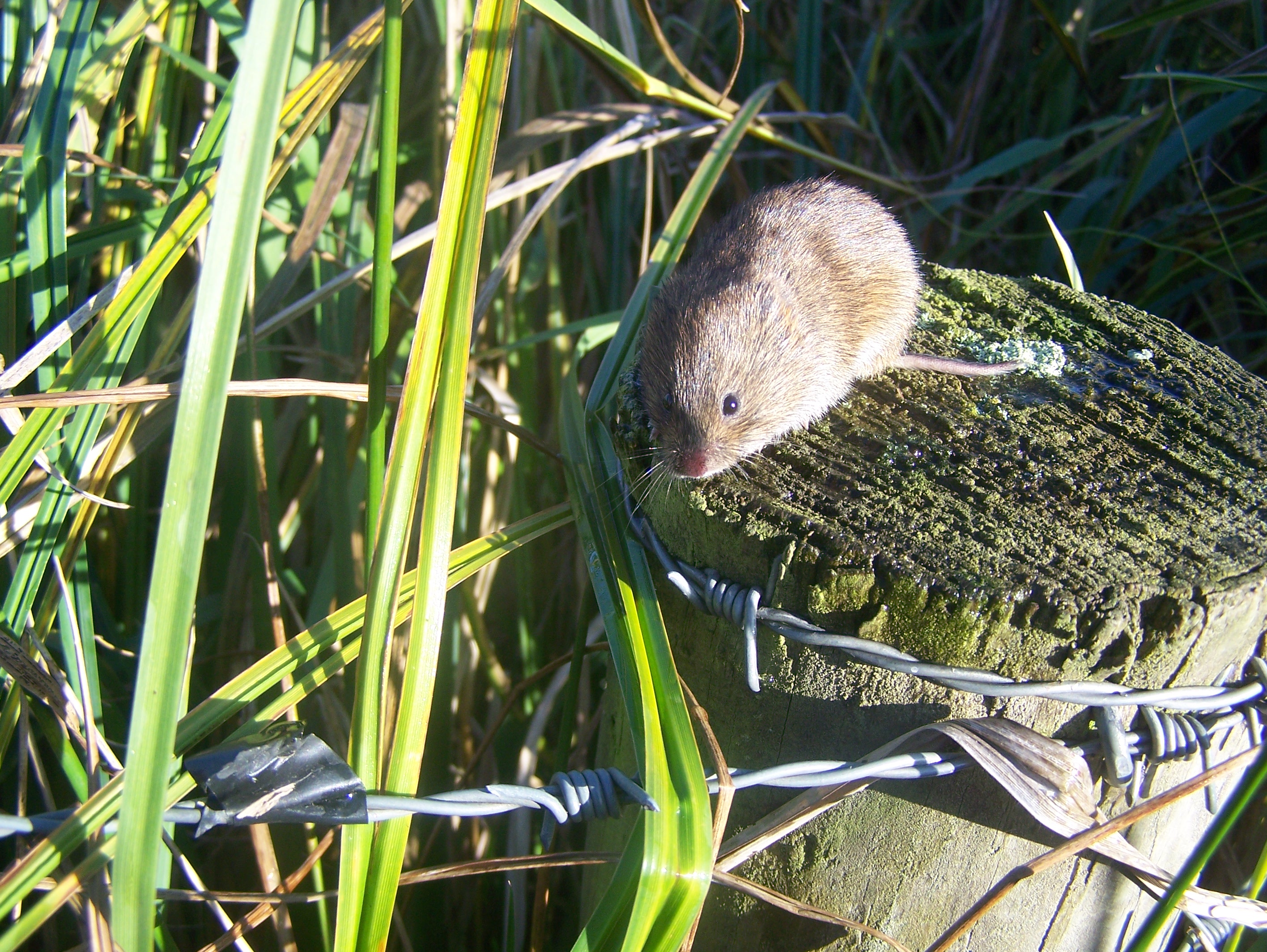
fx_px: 1392
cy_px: 476
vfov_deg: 37.8
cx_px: 634
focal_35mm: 38
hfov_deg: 48.9
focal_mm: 6.3
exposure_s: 1/320
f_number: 2.8
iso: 80
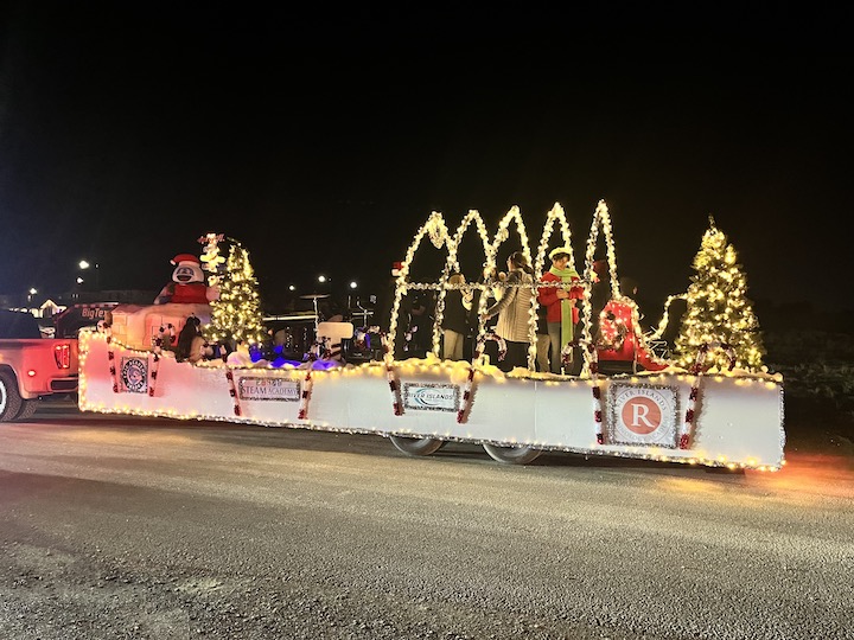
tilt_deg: +0.3
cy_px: 320
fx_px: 641
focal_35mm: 26
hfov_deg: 67.3
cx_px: 427
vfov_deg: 53.1
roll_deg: -1.1
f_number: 1.6
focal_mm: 5.1
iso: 640
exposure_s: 1/40
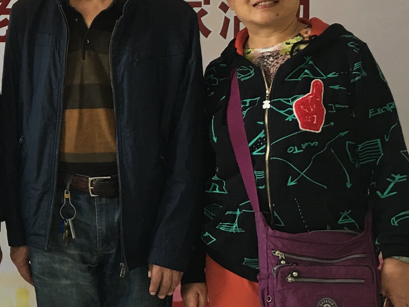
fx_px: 1075
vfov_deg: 16.2
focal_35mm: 91
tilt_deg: -0.5
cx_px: -134
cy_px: 93
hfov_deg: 19.7
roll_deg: +0.9
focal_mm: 4.15
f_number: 2.2
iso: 25
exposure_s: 1/33
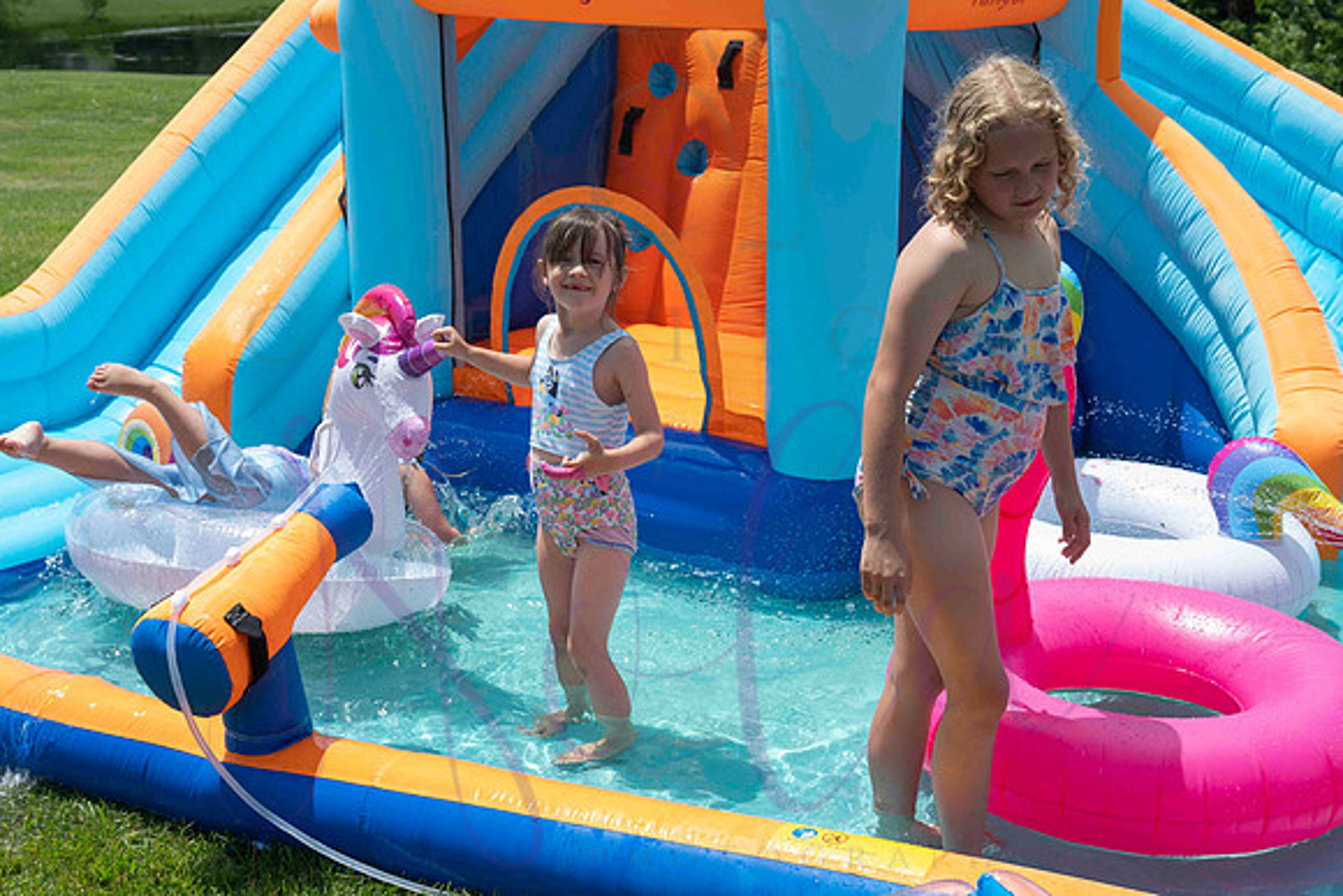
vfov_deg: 28.1
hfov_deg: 41.1
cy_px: 448
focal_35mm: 48
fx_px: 1791
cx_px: 672
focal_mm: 48
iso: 400
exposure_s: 1/800
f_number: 8
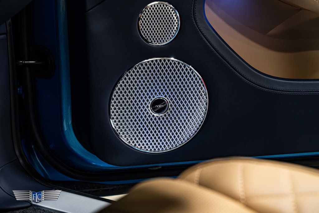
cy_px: 106
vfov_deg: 19.5
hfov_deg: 28.8
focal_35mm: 70
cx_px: 160
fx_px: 620
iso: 1600
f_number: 5
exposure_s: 1/30
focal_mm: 70
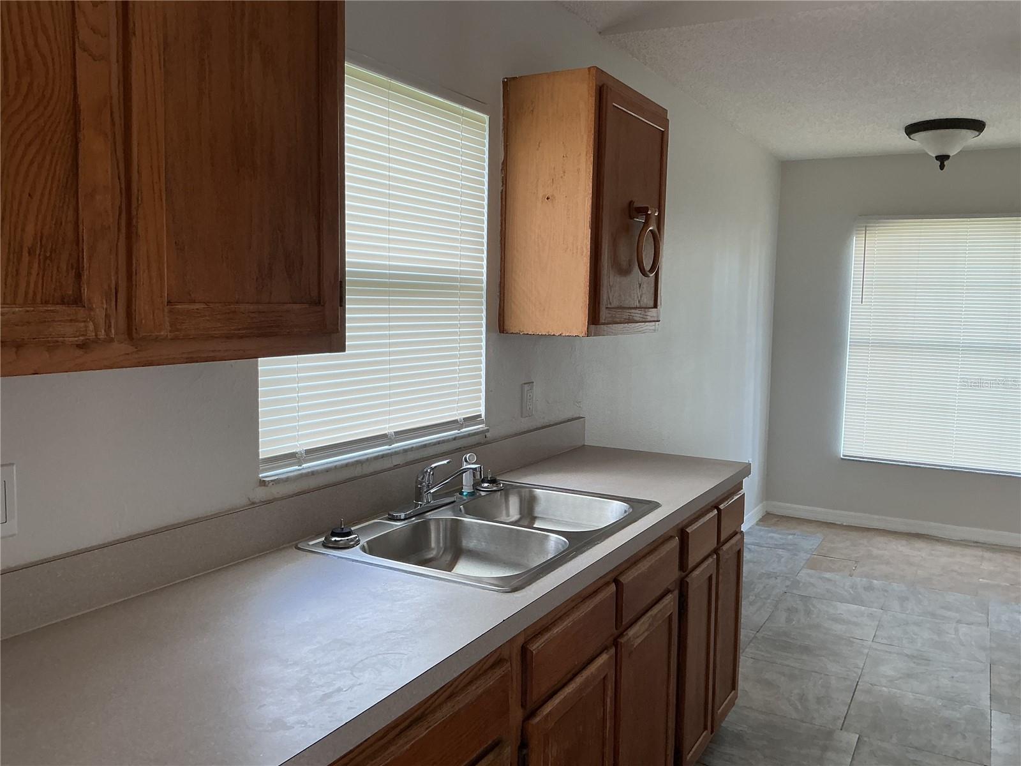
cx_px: 510
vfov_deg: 48.2
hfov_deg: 61.7
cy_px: 383
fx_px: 855
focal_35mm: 29
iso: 50
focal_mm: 3
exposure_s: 1/60
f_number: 1.8
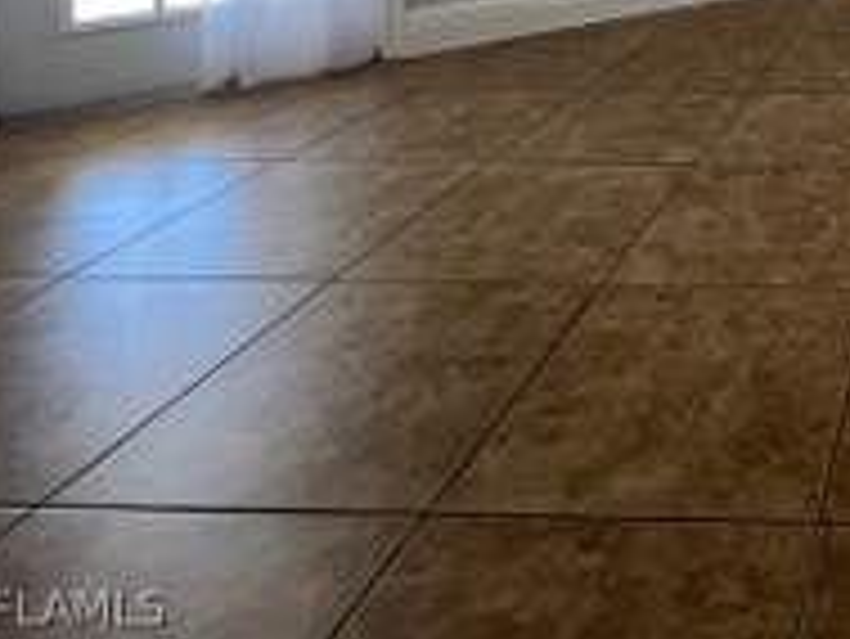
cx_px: 980
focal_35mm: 33
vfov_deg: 33.2
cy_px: -166
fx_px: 811
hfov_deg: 41.3
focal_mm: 1.57
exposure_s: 1/60
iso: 200
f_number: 1.8
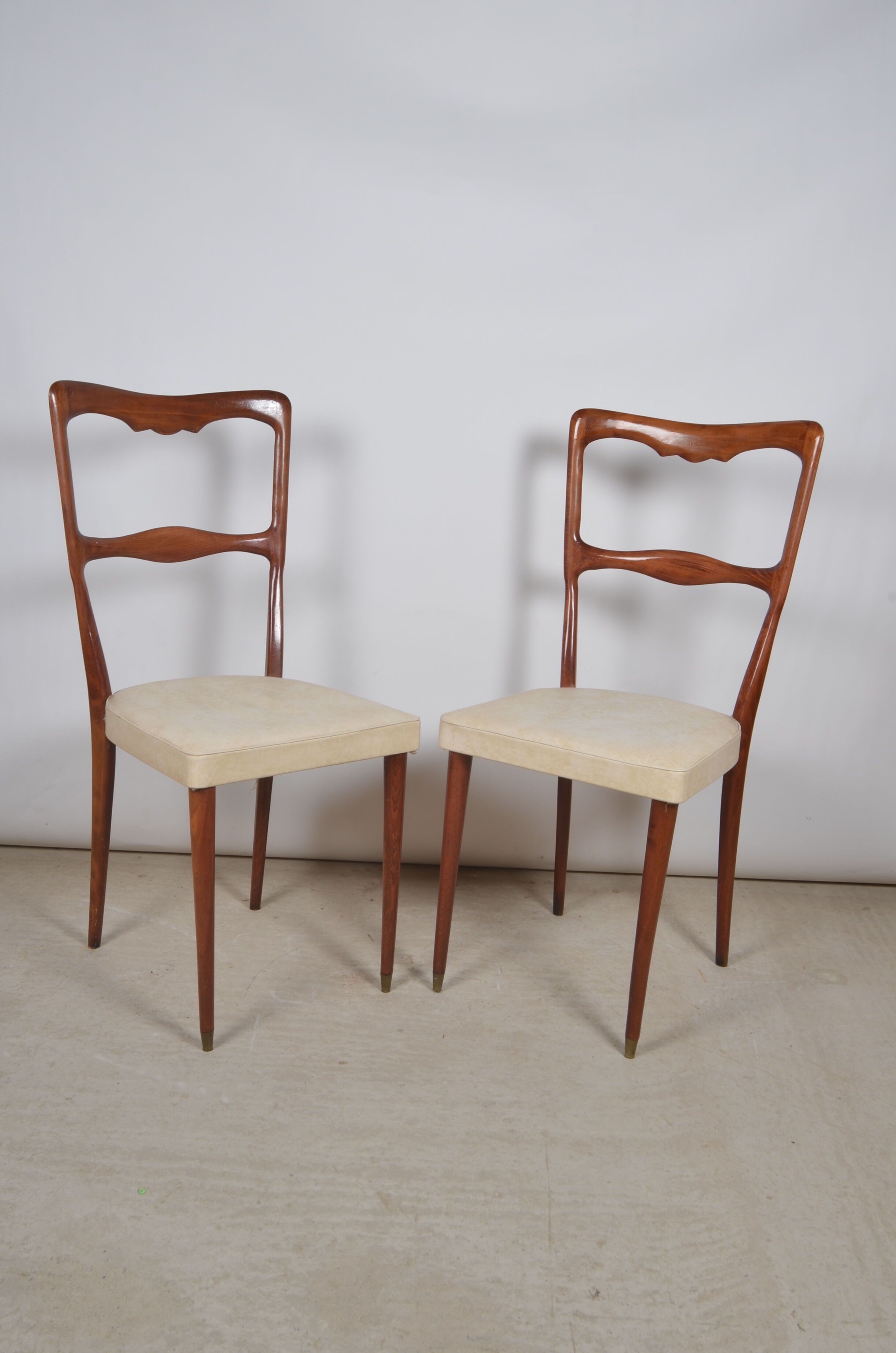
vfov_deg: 57.3
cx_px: 448
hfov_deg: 39.8
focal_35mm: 33
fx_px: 1237
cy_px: 676
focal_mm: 22
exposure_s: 1/125
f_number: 14
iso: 100
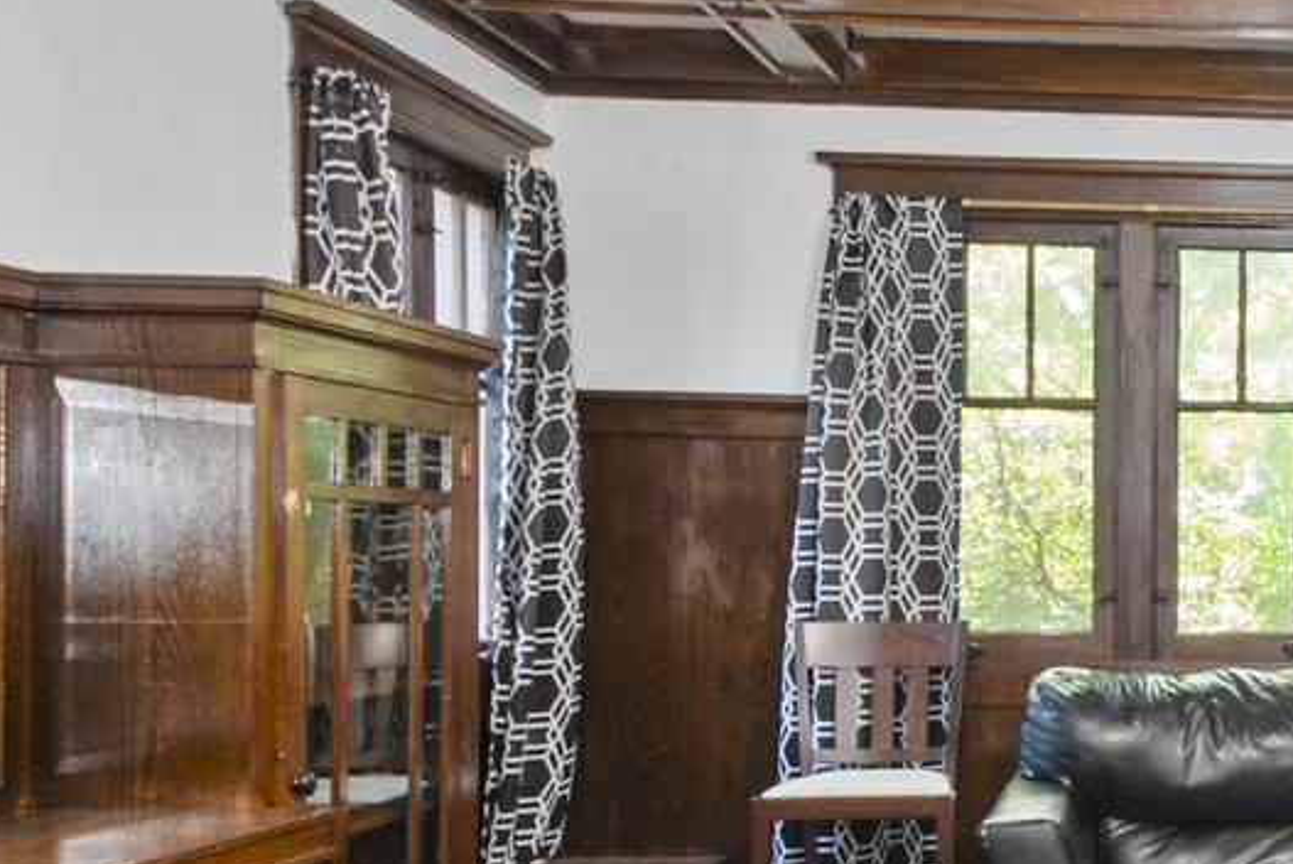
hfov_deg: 36.4
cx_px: 1413
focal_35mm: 46
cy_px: 555
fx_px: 1653
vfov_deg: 29.1
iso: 250
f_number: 7.1
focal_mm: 10
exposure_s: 1/4
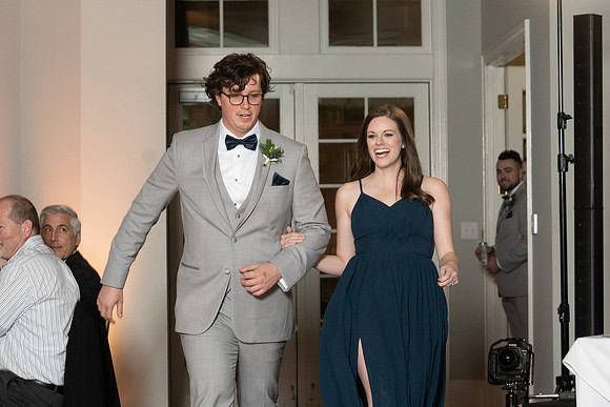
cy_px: 238
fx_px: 1906
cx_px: 381
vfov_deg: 12.2
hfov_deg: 18.2
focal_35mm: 112
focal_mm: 76
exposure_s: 1/200
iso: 2000
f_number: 5.6
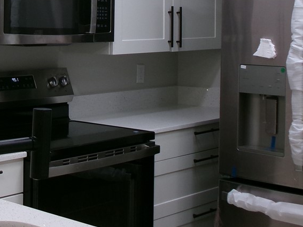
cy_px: 40
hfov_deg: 24.4
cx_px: 72
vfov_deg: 18.5
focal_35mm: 79
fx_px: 691
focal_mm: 5.1
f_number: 3.9
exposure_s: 1/34
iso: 113
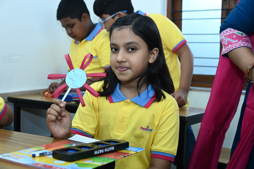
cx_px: 127
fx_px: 345
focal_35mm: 49
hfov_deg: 40.4
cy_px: 84
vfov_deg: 27.5
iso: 1250
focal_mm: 49
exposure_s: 1/160
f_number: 5.6
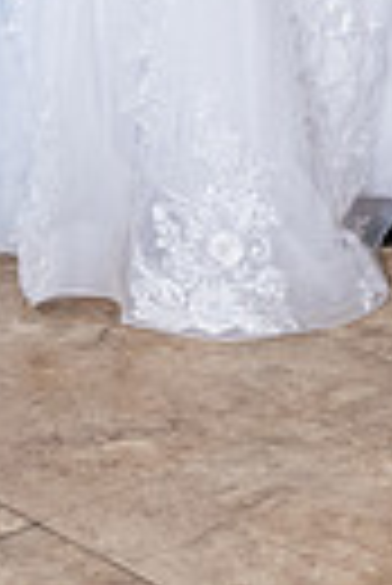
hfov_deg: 7.5
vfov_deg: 10.5
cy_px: -466
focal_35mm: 184
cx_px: 234
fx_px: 2997
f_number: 4.5
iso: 640
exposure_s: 1/160
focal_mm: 34
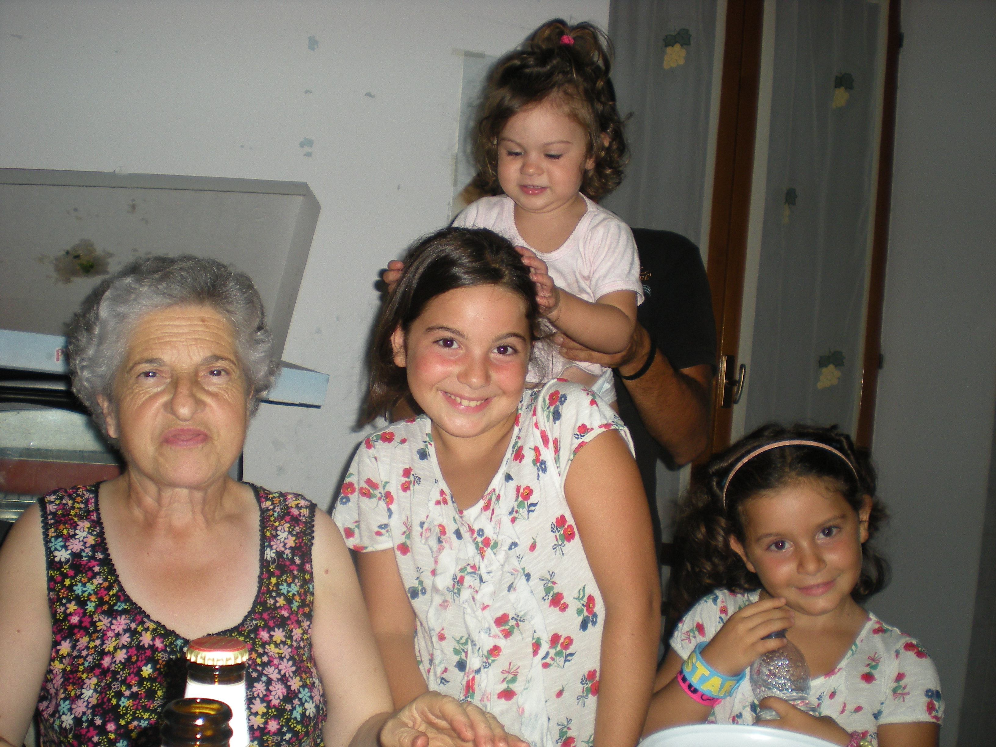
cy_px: 374
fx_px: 1093
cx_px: 498
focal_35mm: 38
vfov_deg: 37.7
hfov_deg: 49.0
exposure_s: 1/60
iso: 87
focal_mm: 6.3
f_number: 3.1
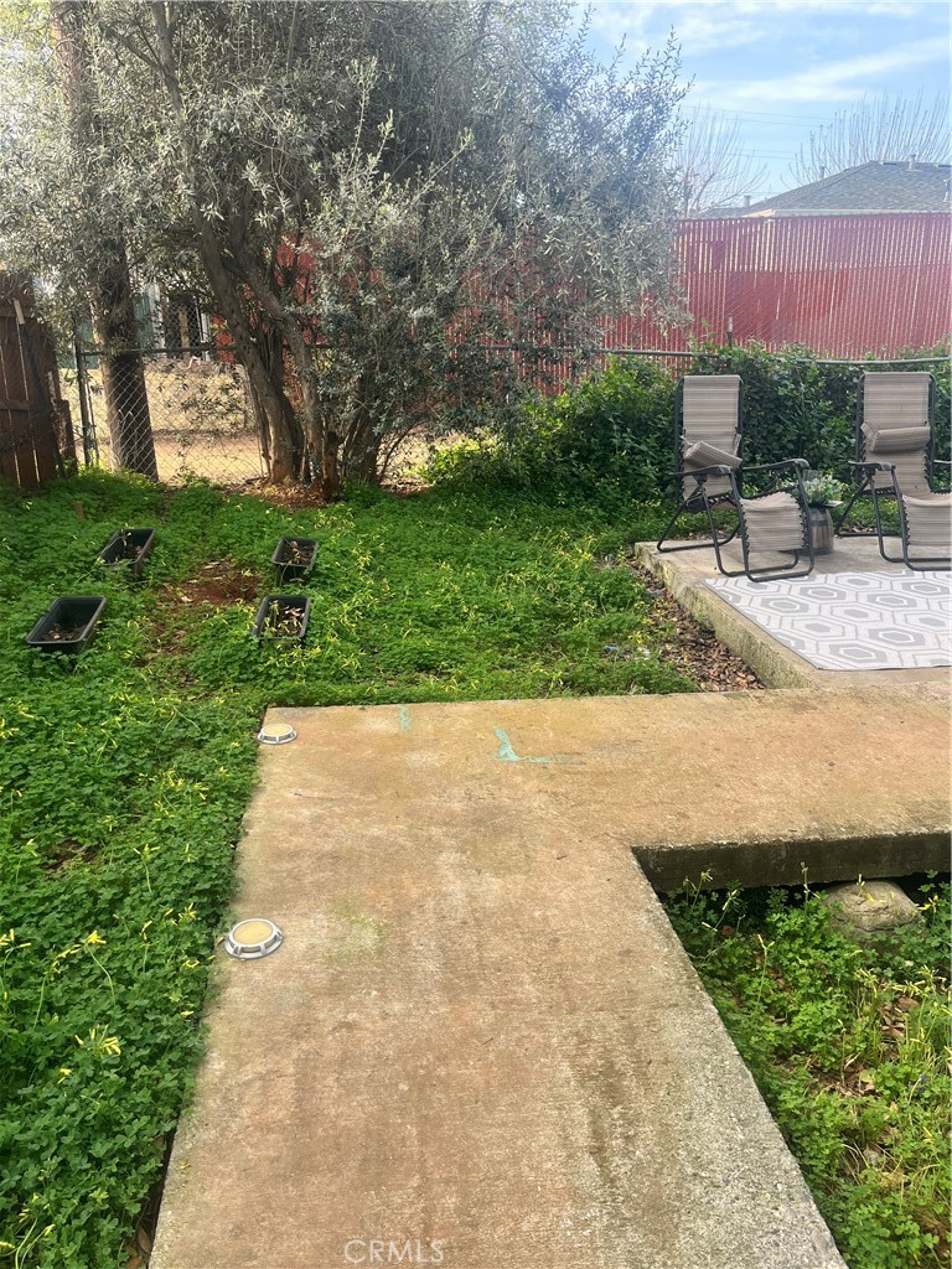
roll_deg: +0.2
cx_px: 476
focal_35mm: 26
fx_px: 953
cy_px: 634
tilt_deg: -18.9
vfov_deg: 67.3
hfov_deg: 53.1
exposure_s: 1/285
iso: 50
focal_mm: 5.1
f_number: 1.6
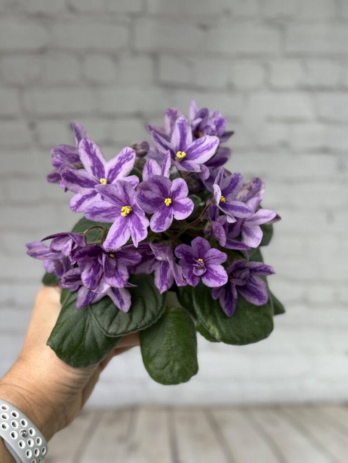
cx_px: 174
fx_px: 697
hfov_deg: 28.0
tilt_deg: -29.0
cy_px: 232
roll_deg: -0.7
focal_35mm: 52
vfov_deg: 36.8
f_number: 1.6
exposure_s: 1/100
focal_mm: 5.96
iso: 40
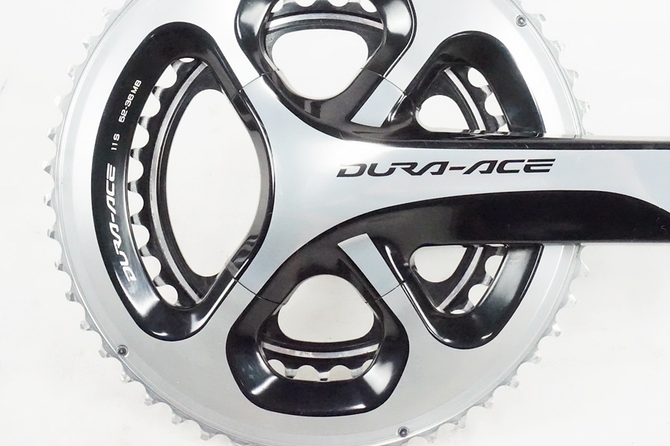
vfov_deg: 15.9
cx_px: 411
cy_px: 178
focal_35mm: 86
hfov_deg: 23.7
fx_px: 1594
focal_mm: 43
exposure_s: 1/125
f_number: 13
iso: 12800
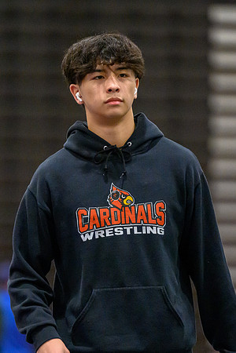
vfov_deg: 6.1
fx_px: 3321
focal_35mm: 338
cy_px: 170
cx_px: 97
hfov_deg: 4.1
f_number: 2.8
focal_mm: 200
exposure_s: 1/800
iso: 14400
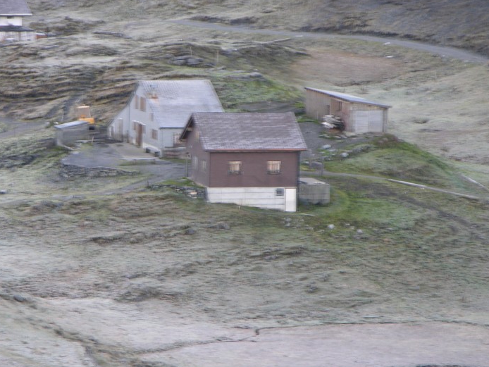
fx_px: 5002
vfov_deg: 4.2
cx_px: 194
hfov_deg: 5.6
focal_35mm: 354
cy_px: 149
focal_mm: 61.5
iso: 50
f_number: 4.2
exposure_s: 1/17.3
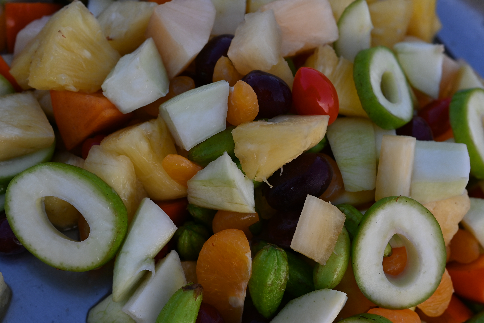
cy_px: 162
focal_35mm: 42
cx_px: 242
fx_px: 565
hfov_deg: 46.4
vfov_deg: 31.9
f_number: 5
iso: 200
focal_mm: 28
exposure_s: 1/250
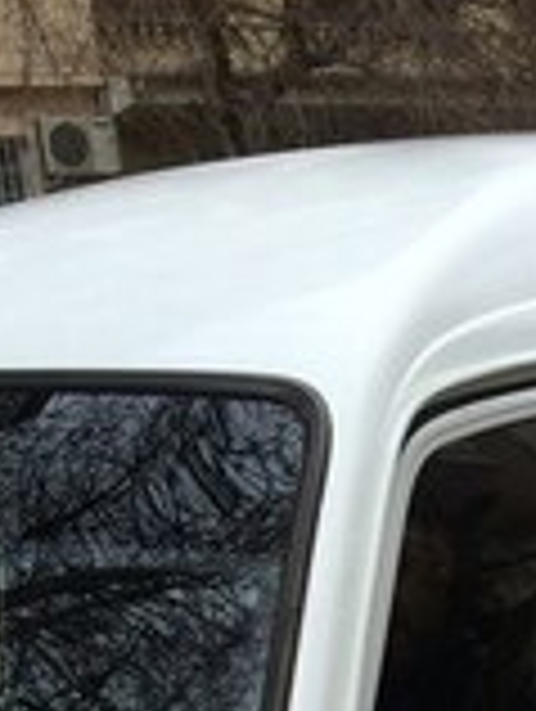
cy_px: 1107
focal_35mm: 91
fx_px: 1874
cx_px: 671
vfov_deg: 18.7
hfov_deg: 15.6
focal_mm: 4.15
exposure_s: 1/477
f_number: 2.2
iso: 32
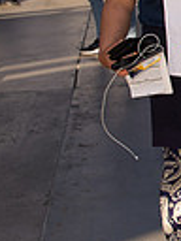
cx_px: 447
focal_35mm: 126
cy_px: 29
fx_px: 878
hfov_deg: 10.1
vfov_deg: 15.5
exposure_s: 1/1000
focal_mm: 29
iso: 200
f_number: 5.6
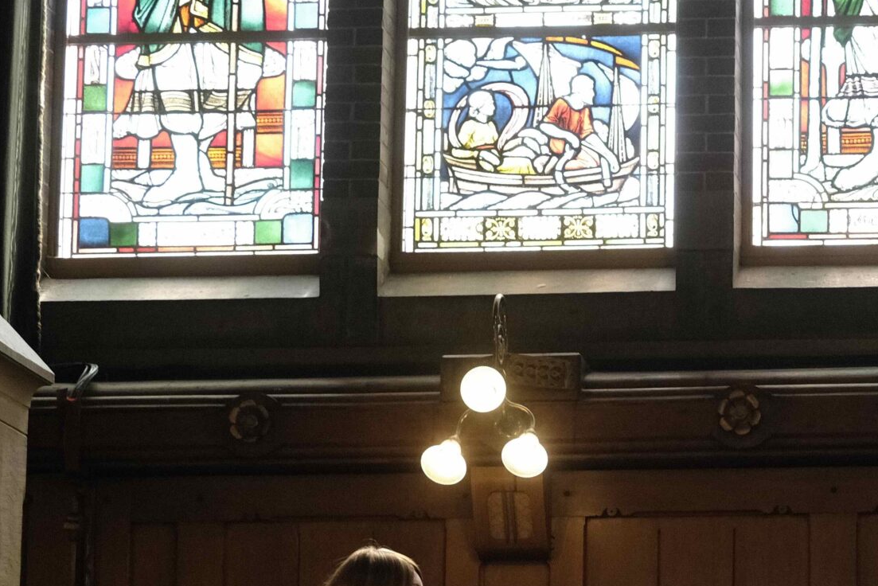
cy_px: 647
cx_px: 1011
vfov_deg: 11.0
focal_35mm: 123
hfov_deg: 16.1
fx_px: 3000
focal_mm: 35
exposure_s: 1/125
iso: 1600
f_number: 2.5
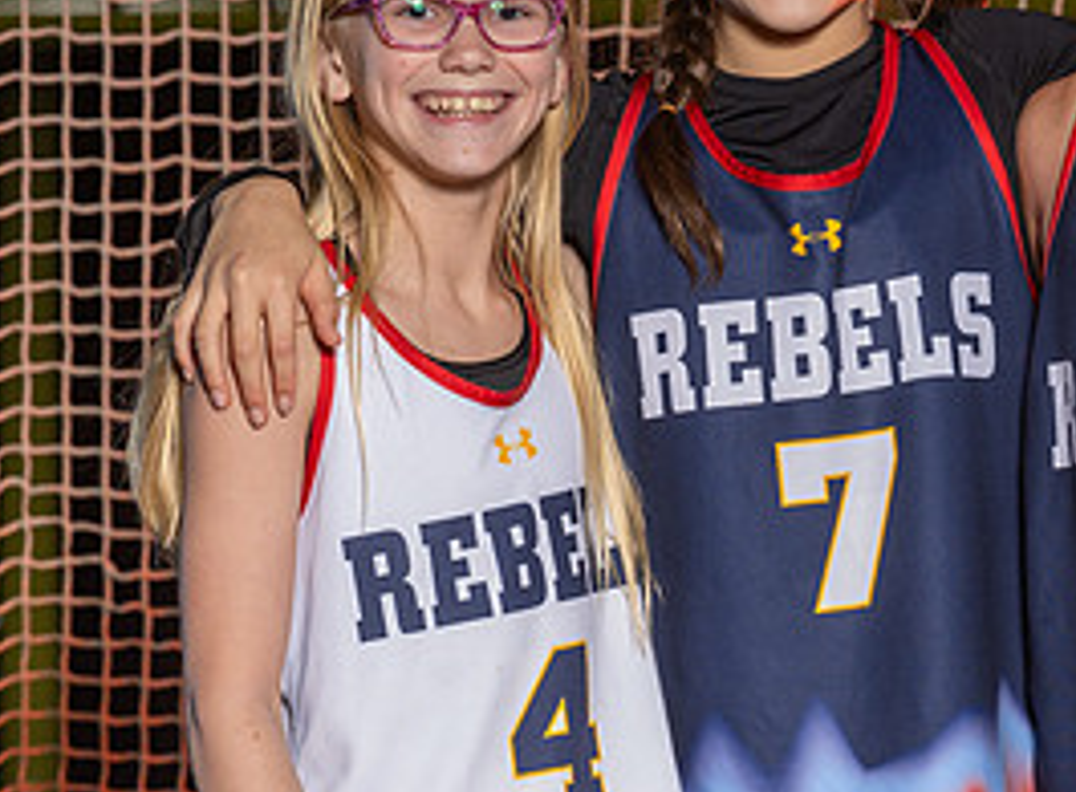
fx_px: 11423
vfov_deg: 4.0
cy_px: 387
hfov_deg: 5.4
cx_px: 994
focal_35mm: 370
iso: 64
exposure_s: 1/200
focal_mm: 150
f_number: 8
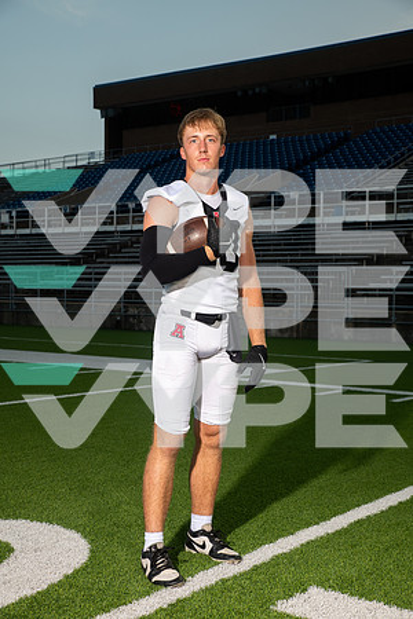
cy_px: 310
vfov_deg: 38.2
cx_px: 206
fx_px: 895
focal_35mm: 52
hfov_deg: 26.0
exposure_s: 1/320
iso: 200
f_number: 7.1
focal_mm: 52
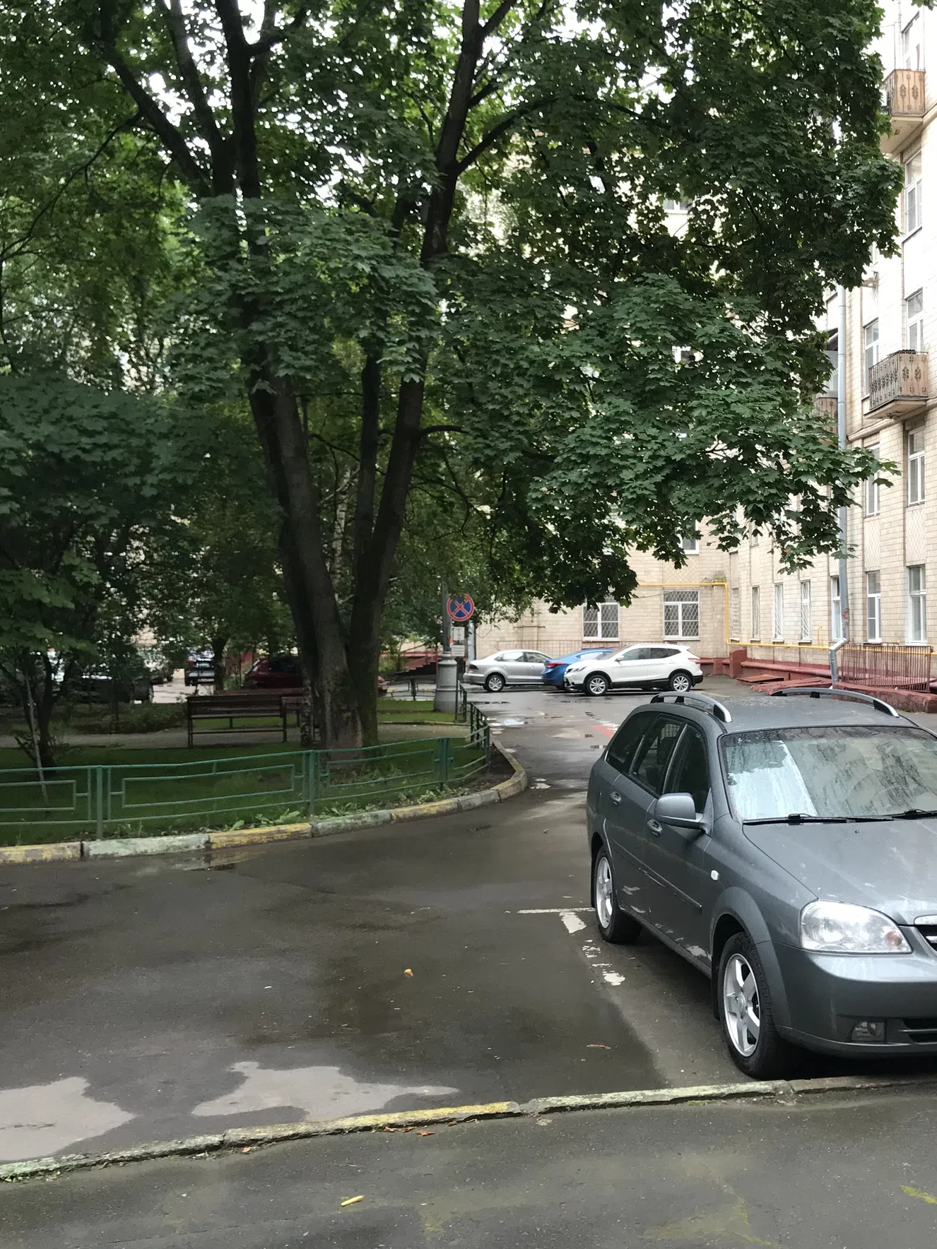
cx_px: 668
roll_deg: +2.3
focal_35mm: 38
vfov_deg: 49.0
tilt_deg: +2.4
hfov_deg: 37.1
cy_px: 625
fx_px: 1371
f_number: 1.8
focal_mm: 3.99
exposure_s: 1/100
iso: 40
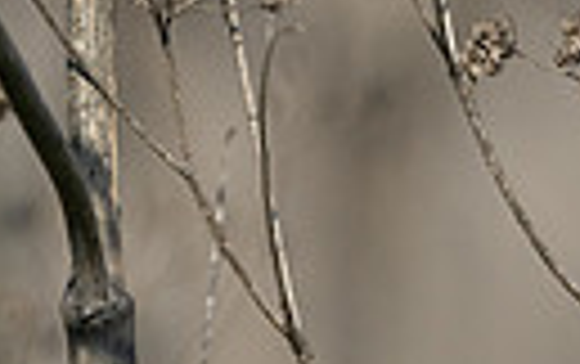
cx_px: 1043
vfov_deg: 0.5
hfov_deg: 0.8
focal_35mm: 2639
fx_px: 41769
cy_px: 470
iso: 1000
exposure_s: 1/3200
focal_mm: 576
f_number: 6.3
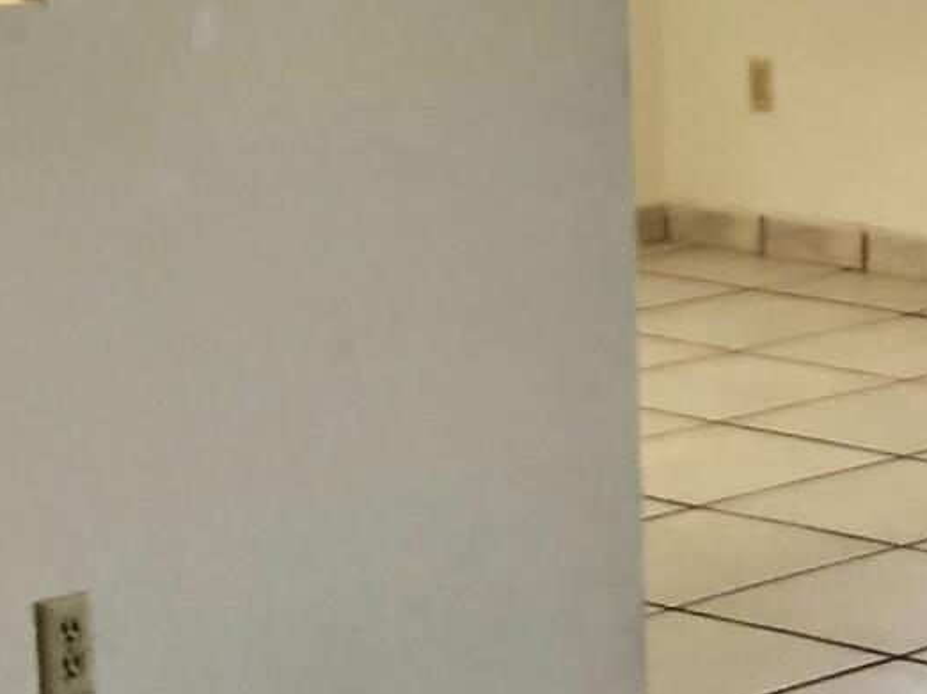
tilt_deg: -11.2
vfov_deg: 9.2
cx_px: 1410
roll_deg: +0.9
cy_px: 106
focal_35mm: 161
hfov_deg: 11.7
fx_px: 4310
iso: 80
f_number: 1.8
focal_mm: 3.99
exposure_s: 1/120
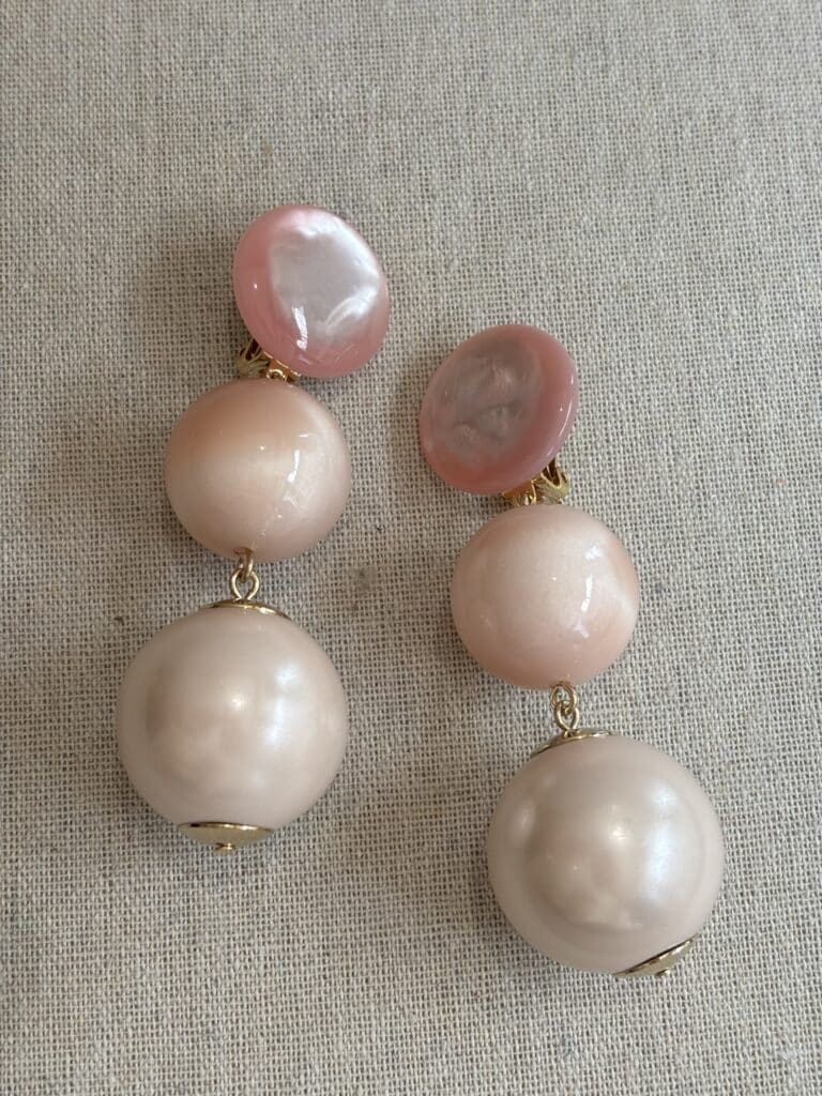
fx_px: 1646
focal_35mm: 52
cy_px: 548
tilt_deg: -76.5
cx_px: 411
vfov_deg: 36.8
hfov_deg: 28.0
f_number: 1.6
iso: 32
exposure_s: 1/361
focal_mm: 5.96
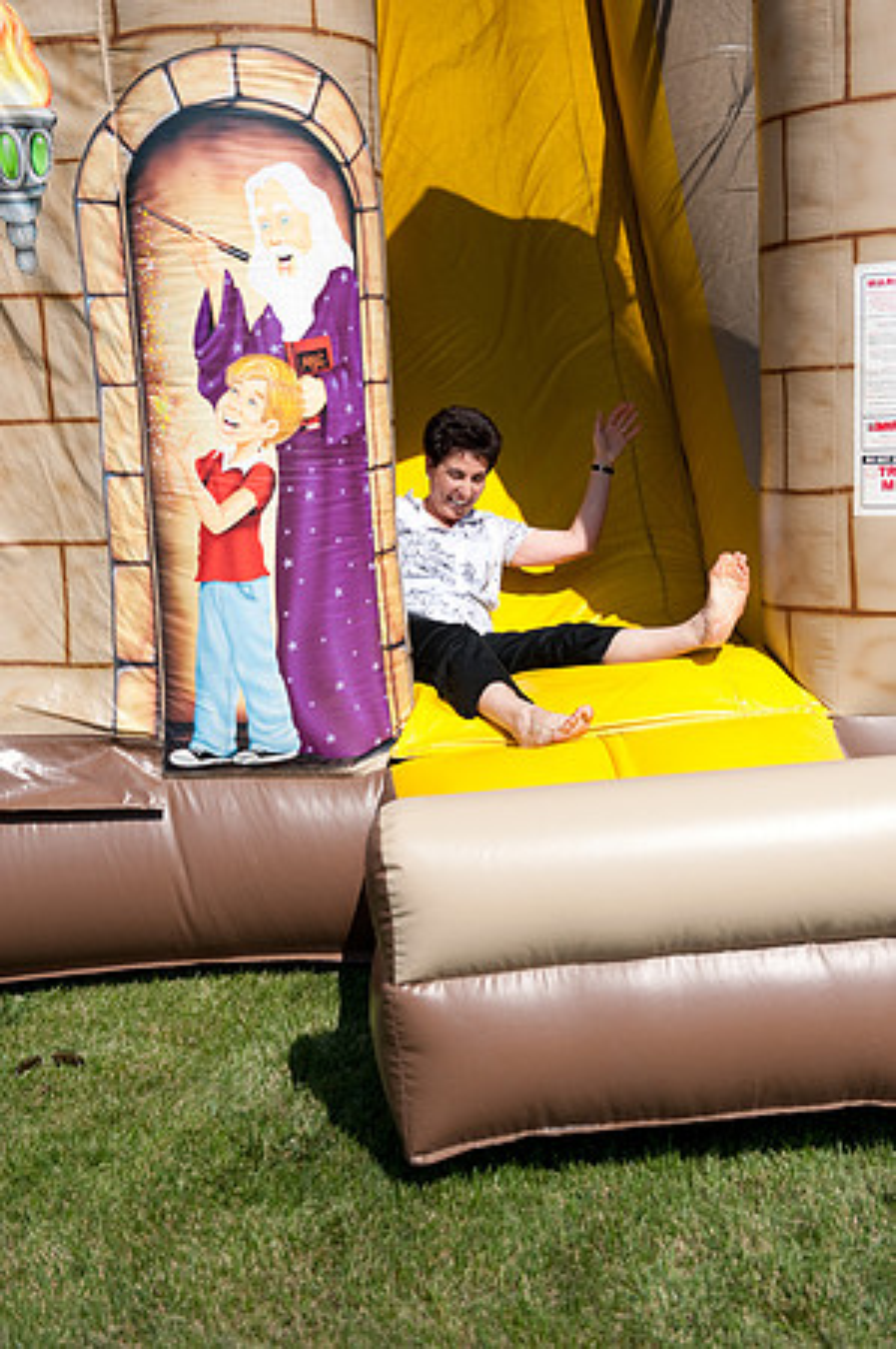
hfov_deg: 28.0
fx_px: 1796
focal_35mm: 48
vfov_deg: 41.2
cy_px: 674
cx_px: 448
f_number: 5
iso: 400
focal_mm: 48
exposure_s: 1/4000
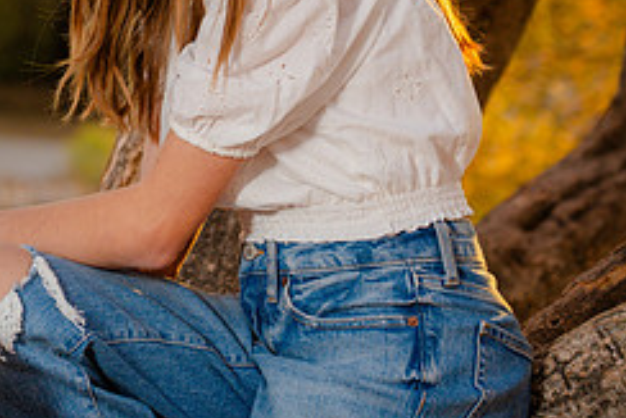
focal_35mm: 214
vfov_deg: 6.4
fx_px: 3723
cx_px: 44
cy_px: -12
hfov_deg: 9.6
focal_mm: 90
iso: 250
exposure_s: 1/200
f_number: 4
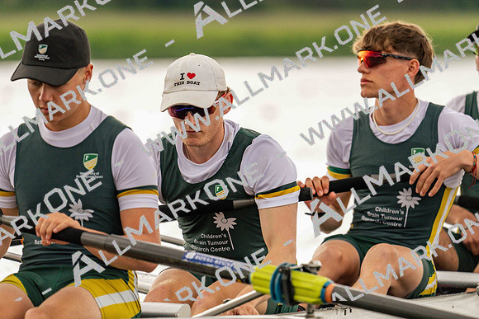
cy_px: 160
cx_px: 240
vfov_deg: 2.9
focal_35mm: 481
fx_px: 6401
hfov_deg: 4.3
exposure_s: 1/1250
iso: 800
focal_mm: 481
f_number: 6.3
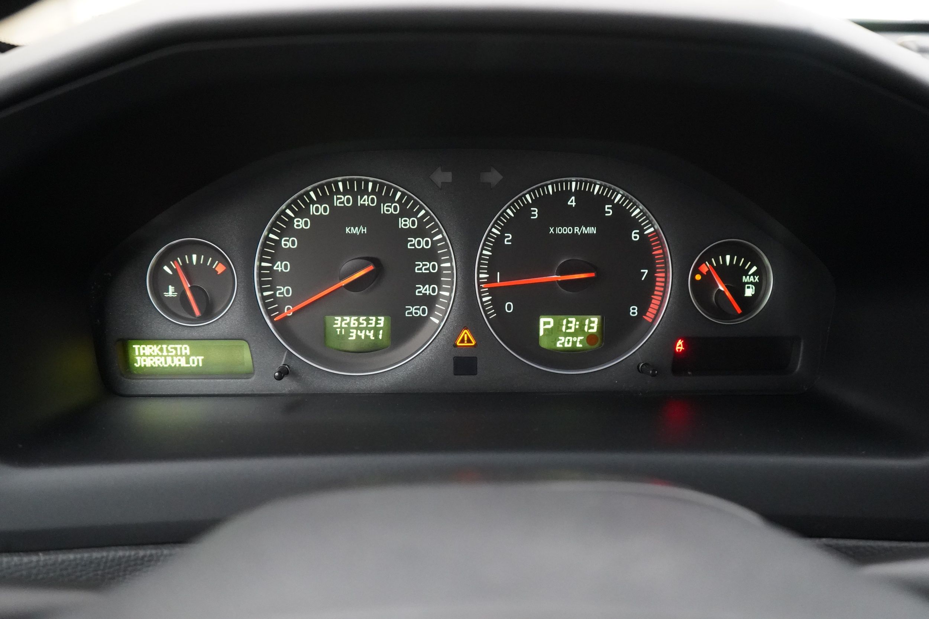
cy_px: 310
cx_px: 464
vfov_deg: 43.6
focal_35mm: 30
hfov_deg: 61.9
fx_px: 774
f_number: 3.5
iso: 12800
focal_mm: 30
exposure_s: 1/80
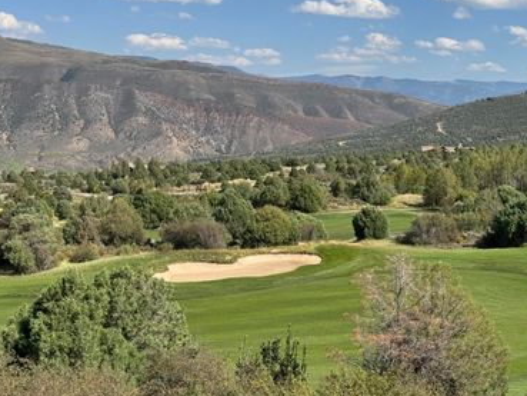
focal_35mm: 65
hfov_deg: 29.8
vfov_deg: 22.6
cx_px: 283
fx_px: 990
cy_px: 191
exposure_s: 1/3817
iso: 64
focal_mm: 6.76
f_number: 1.78
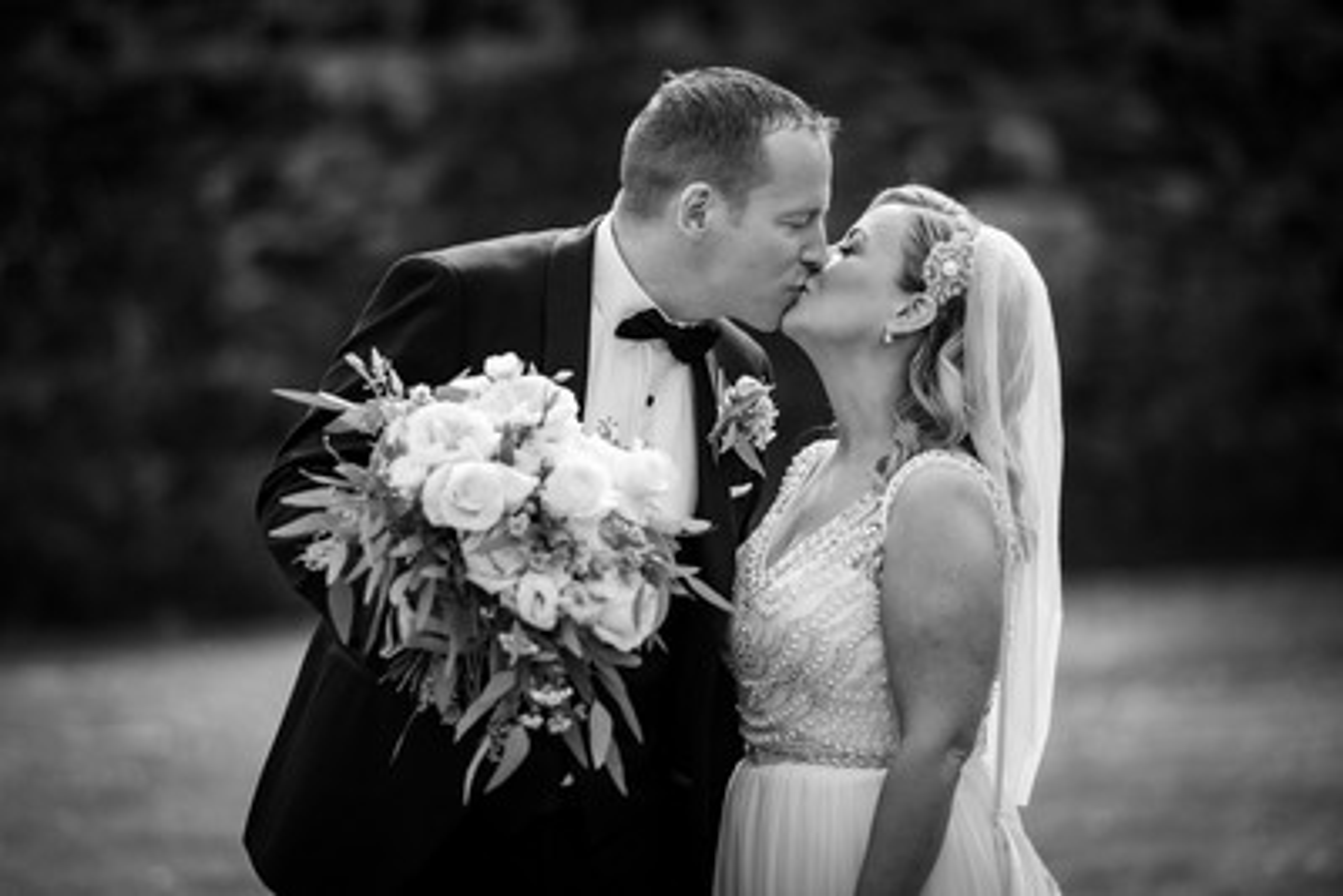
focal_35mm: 200
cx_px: 654
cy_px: 437
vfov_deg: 6.9
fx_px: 7461
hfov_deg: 10.3
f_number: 2.8
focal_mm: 195
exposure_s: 1/1000
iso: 100
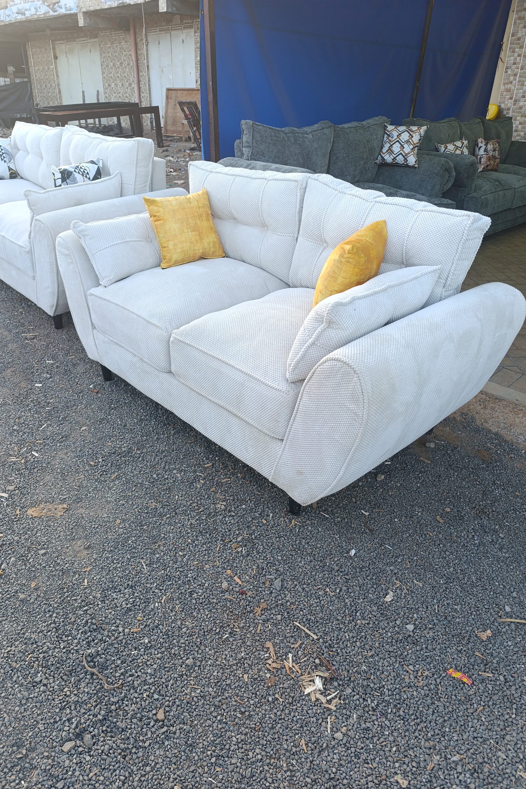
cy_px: 394
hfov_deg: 53.1
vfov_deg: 73.7
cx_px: 249
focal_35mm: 24
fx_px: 526
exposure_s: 1/100
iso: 160
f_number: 1.6
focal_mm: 6.14
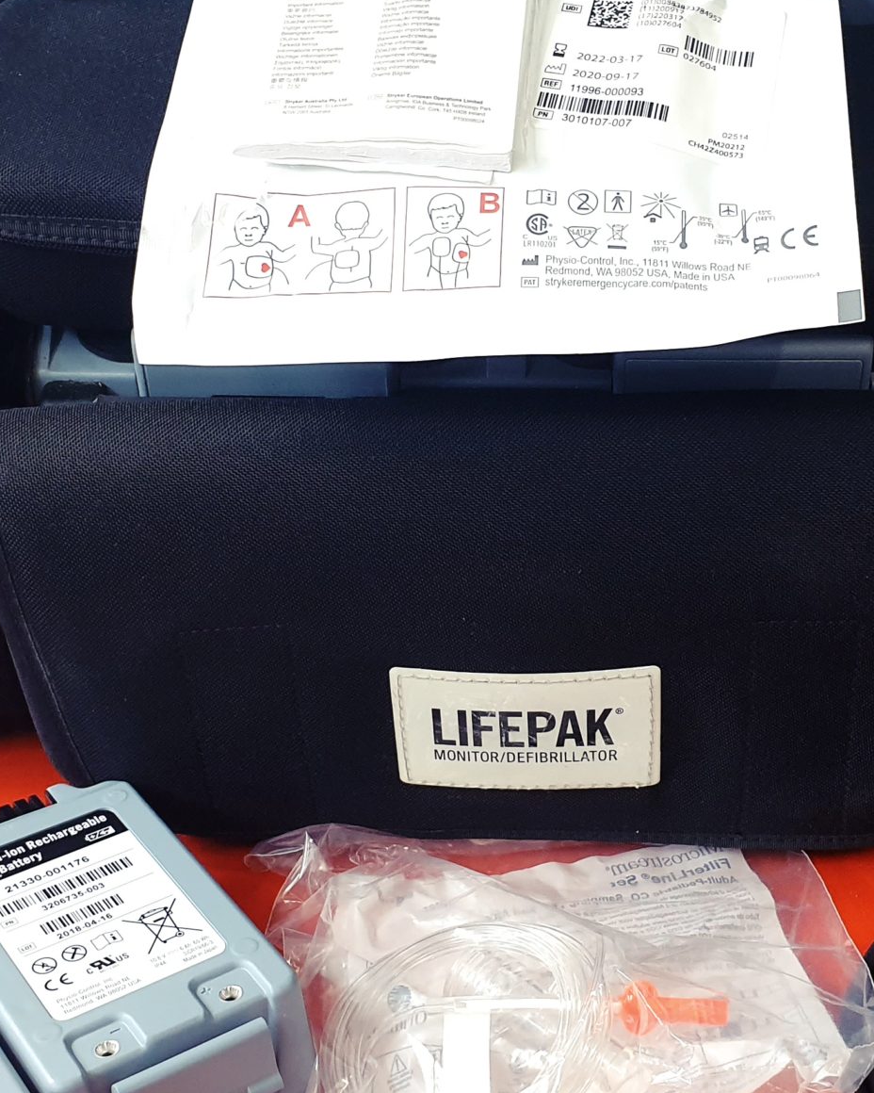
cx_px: 603
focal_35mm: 56
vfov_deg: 33.6
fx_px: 1811
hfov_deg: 26.9
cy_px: 536
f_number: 2.4
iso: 200
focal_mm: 4.3
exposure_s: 1/50
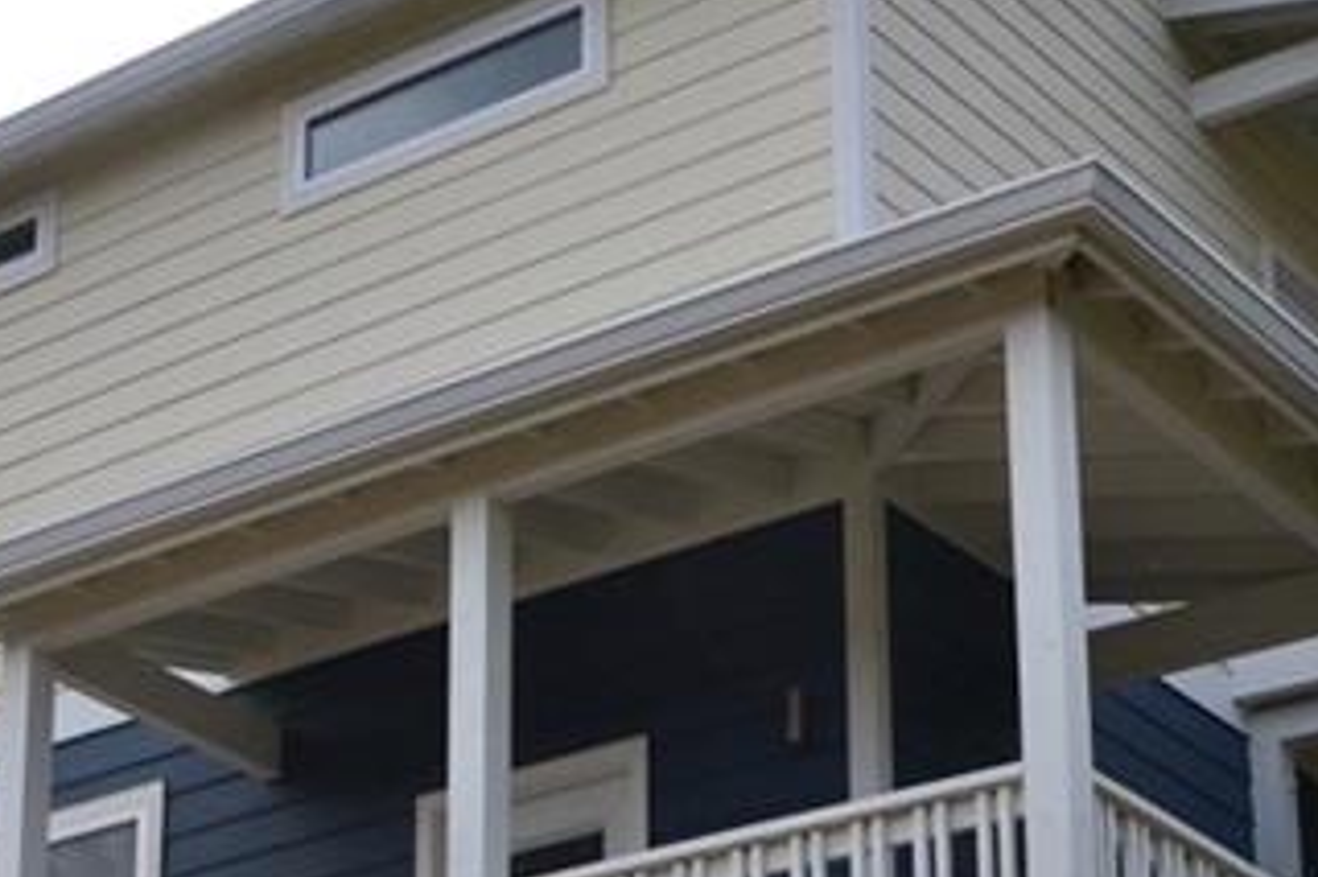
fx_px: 3513
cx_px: 74
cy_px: 980
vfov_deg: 13.9
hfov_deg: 20.7
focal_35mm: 96
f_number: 10
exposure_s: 1/320
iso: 400
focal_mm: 20
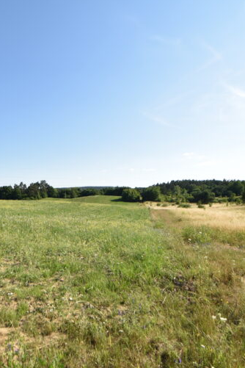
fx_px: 235
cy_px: 186
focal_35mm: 23
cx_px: 52
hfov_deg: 51.9
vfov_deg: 76.1
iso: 100
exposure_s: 1/200
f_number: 7.1
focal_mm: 10
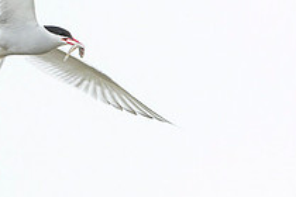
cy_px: 69
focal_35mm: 1379
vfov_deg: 1.0
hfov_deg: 1.5
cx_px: -18
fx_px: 11338
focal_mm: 500
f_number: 4
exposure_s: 1/1600
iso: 1600
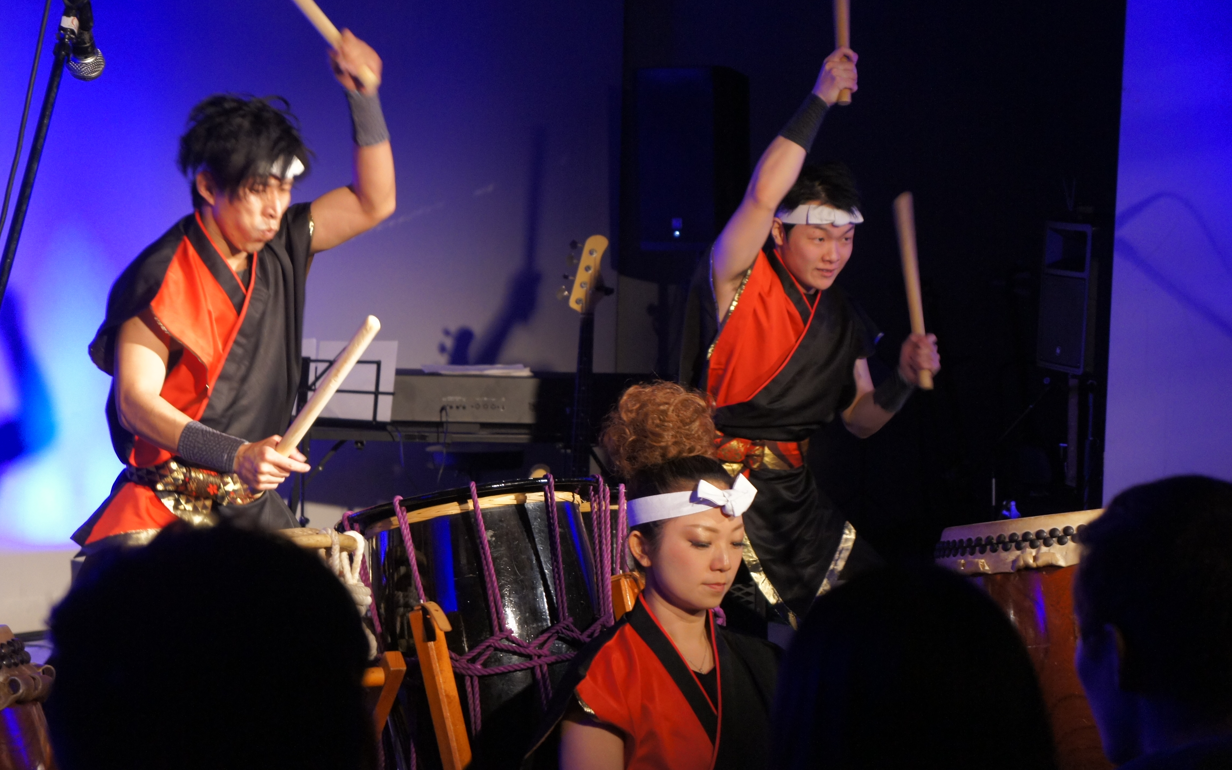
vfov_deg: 15.5
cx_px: 617
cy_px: 364
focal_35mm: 85
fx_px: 2838
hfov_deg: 24.5
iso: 1600
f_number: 5.6
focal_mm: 55
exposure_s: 1/80
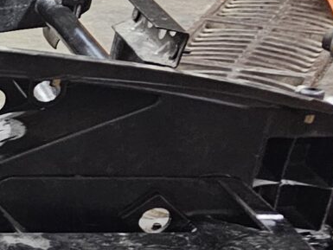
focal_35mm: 153
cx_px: -761
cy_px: 319
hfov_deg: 9.3
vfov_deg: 9.5
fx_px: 1472
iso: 640
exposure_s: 1/40
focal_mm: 6.3
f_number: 1.7
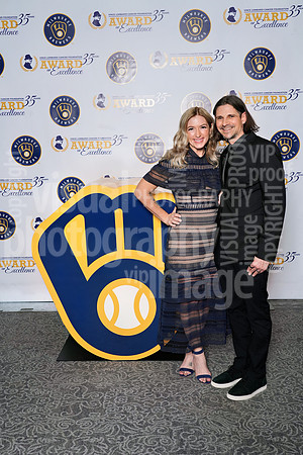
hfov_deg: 35.1
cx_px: 152
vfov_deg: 50.7
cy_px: 228
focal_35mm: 38
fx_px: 480
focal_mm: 38
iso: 400
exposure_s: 1/125
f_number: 8
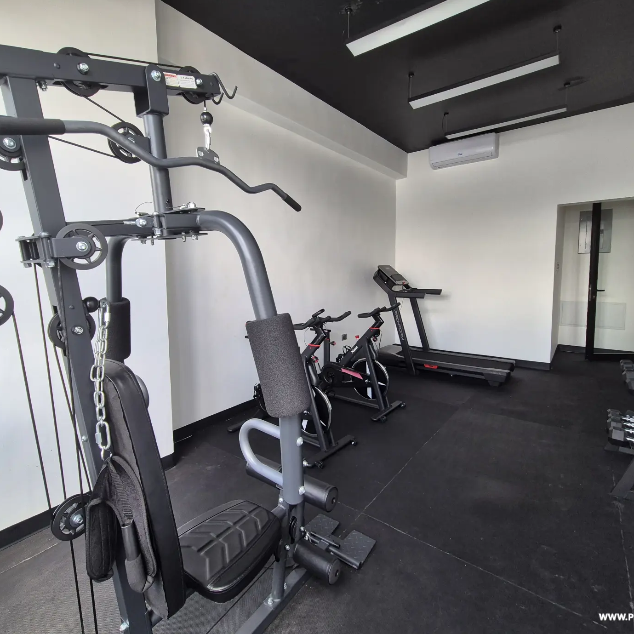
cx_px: 289
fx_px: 332
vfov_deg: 87.4
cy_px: 305
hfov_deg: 87.2
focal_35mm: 16
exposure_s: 1/120
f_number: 2.2
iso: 80
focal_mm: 2.2
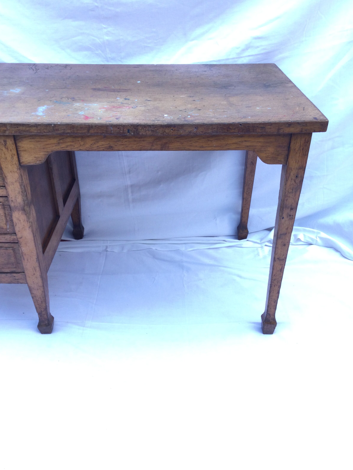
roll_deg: +1.2
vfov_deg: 56.8
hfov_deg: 44.2
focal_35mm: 32
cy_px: 240
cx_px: 171
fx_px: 435
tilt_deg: -31.4
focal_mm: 3.3
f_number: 2.4
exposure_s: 1/100
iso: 25
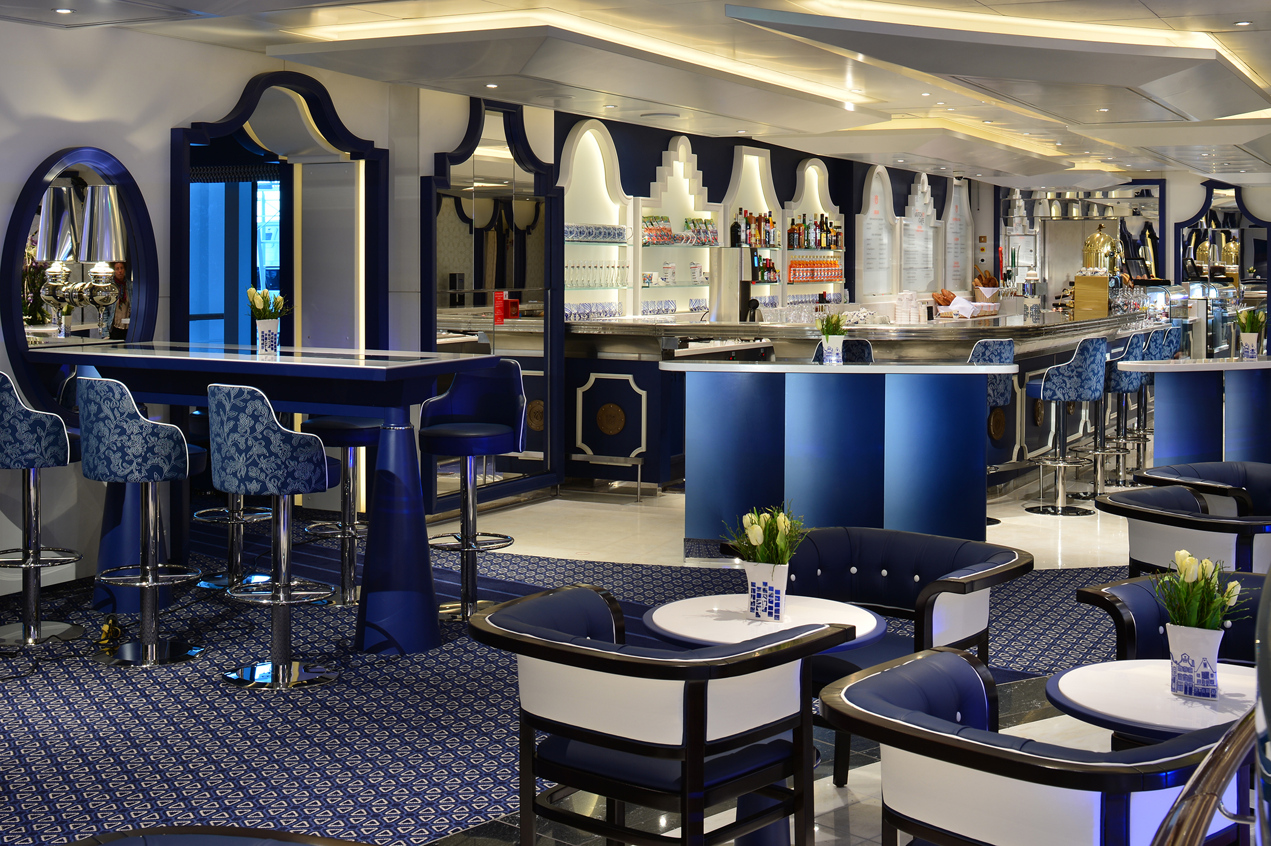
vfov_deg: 29.8
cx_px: 636
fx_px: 1588
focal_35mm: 45
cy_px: 423
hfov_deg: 43.6
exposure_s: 3
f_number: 13
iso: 100
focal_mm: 45
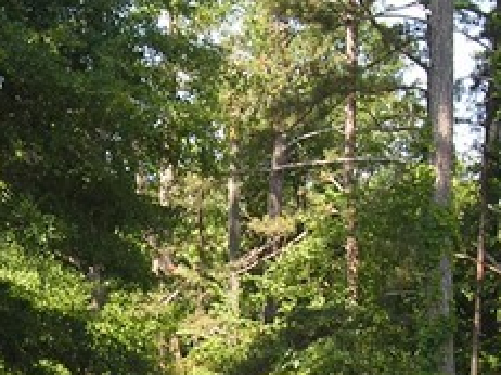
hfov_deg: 11.3
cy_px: 473
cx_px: -13
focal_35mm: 173
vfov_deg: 8.5
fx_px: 2503
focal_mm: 10
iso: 50
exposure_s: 1/93.4
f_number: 4.5
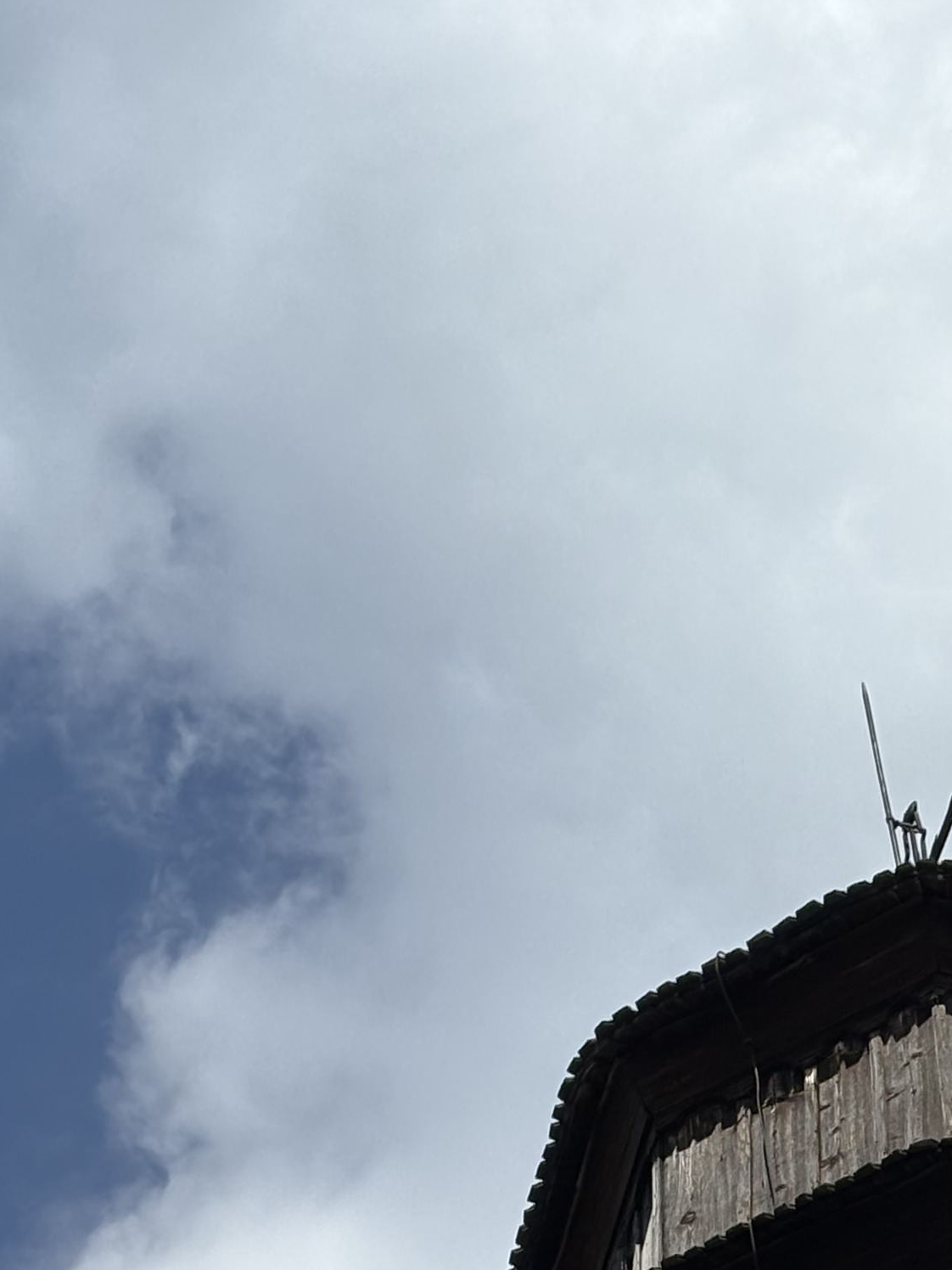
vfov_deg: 13.6
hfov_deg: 10.5
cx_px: 1100
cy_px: 1695
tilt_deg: +52.9
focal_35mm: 139
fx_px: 5097
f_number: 1.6
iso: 32
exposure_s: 1/4630
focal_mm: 5.96
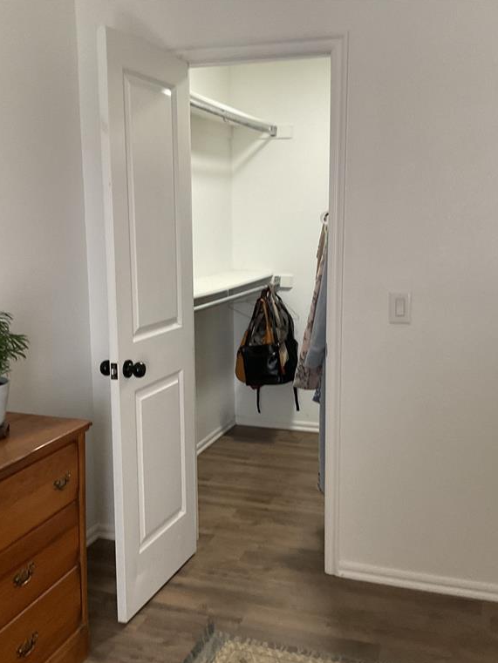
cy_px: 331
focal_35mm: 39
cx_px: 248
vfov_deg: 47.9
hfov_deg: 36.8
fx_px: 748
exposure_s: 1/60
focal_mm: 3
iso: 200
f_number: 1.8
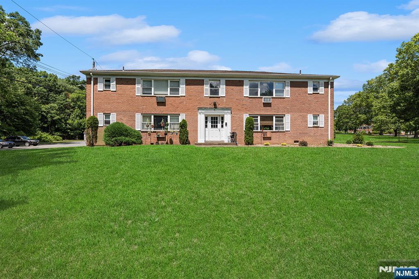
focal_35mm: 18
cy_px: 140
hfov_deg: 90.0
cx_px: 210
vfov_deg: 67.3
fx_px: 209
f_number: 8
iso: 100
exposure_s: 1/250
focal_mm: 18
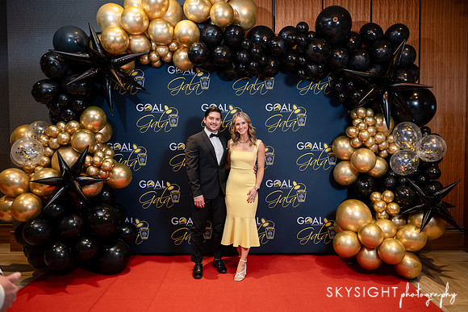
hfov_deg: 65.2
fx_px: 366
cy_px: 156
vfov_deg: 46.2
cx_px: 234
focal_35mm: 28
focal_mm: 28
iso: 1000
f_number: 2.8
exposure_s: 1/100
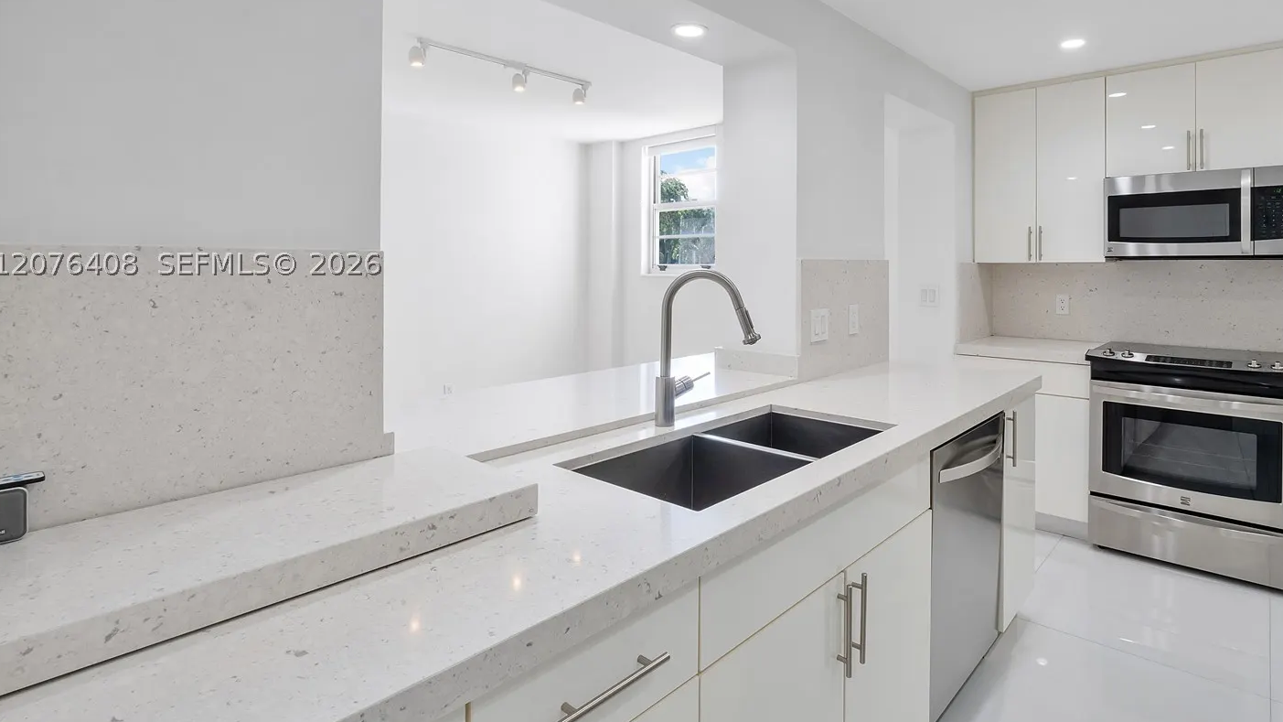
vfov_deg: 57.5
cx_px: 740
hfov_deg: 88.9
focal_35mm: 19
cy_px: 263
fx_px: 646
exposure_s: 1/15
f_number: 11
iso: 160
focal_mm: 10
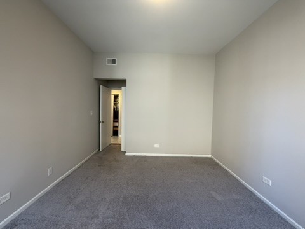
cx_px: 152
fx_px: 123
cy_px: 114
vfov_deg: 85.7
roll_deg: -0.9
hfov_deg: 102.1
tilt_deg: -3.6
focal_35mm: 14
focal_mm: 2.22
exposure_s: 1/120
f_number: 2.2
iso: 250
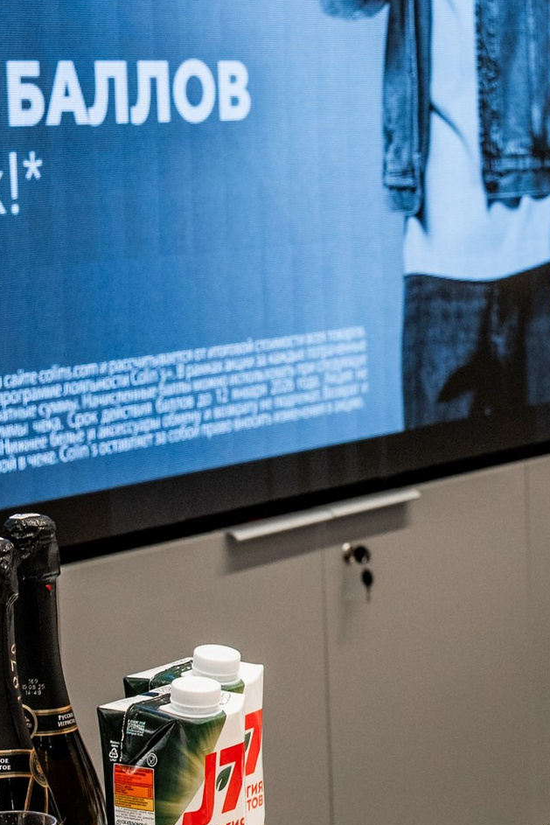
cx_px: 346
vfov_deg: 17.9
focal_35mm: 114
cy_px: 459
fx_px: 2611
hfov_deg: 12.0
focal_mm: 28
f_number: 4.5
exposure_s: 1/250
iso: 500
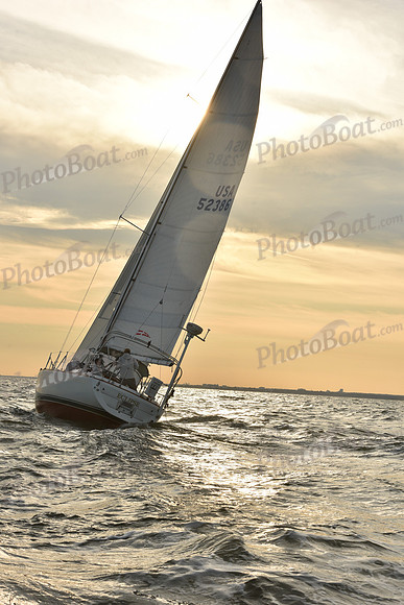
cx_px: 202
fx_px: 1178
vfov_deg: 28.8
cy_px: 302
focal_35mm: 70
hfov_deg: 19.5
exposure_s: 1/400
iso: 250
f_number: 14
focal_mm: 70
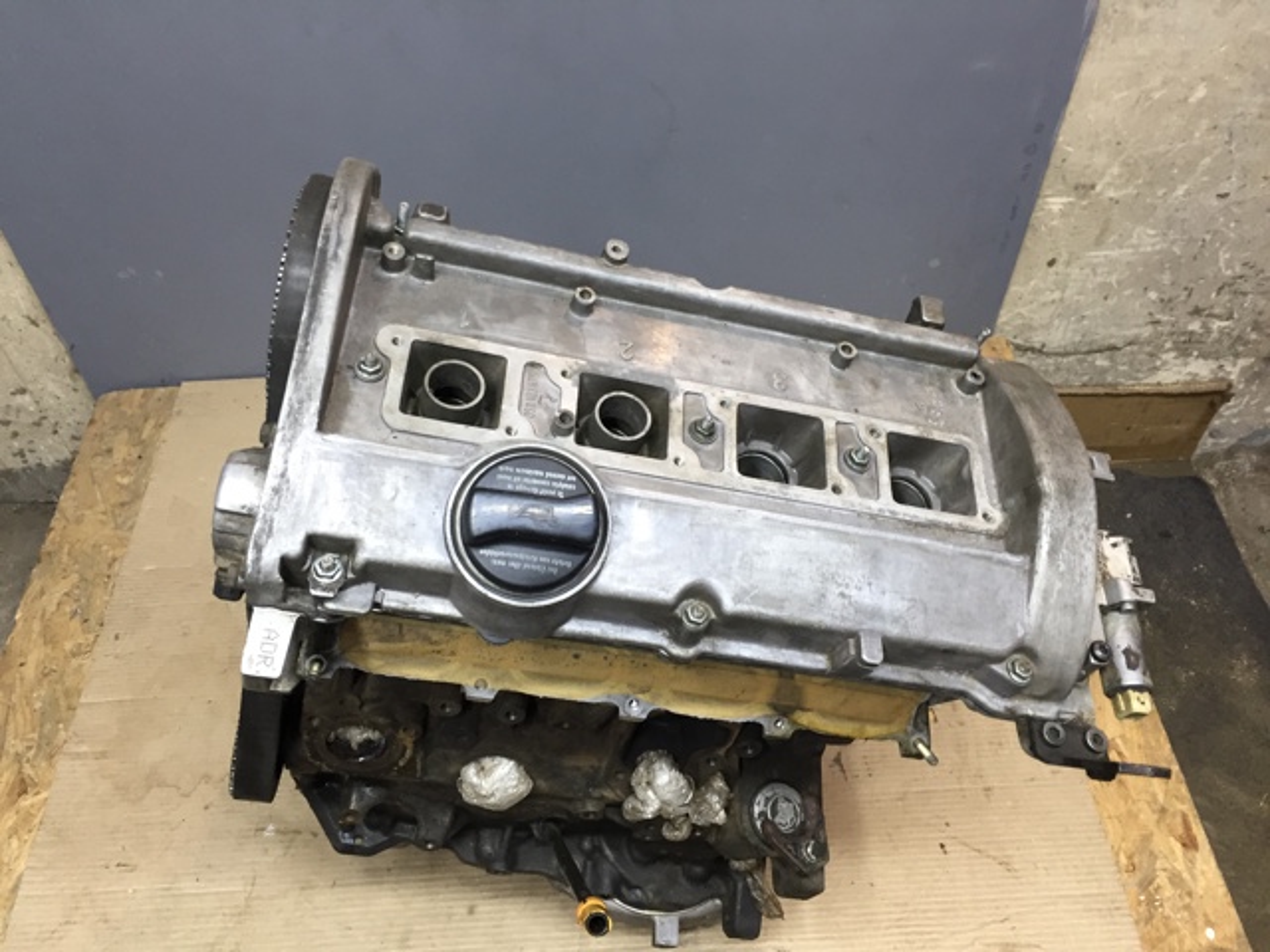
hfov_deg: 61.7
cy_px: 476
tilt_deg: -49.0
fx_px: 1064
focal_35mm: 29
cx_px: 635
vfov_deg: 48.2
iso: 64
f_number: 2.2
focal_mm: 4.15
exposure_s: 1/33
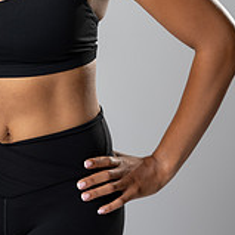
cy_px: -30
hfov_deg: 8.6
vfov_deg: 8.5
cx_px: 46
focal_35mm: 204
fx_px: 1567
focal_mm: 85
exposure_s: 1/160
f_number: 3.2
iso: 200
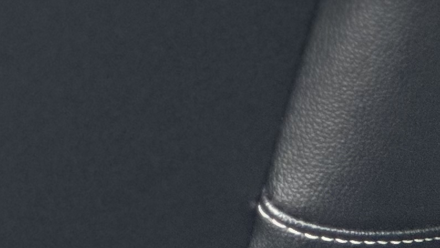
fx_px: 4971
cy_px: 544
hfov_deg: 5.0
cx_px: 922
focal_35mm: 426
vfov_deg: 2.8
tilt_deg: -25.4
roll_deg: +1.2
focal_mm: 9
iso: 320
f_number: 2.8
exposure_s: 1/20
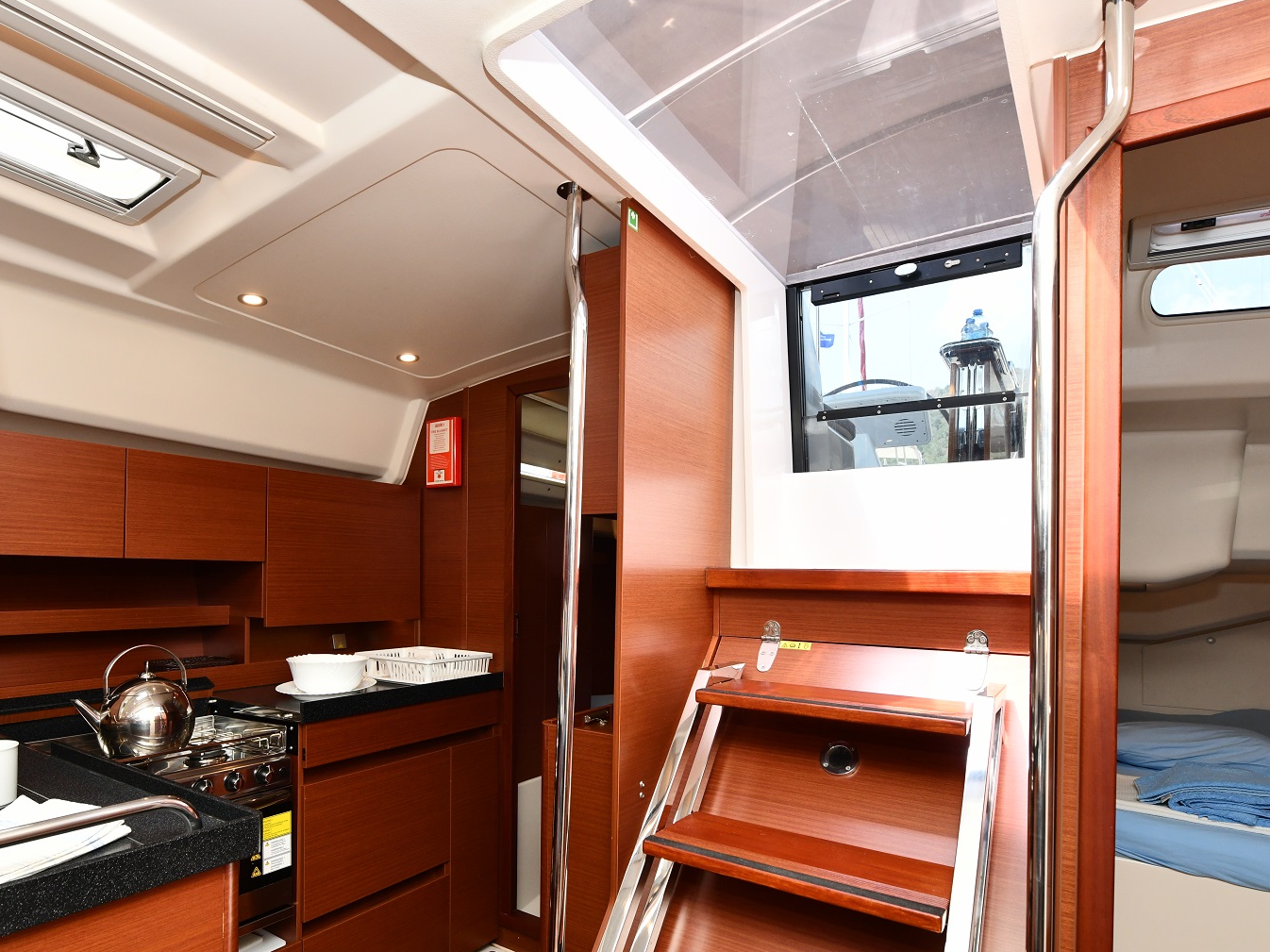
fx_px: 734
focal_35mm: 20
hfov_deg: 81.5
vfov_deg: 65.3
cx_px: 569
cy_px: 573
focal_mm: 14
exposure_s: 1/200
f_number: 5.6
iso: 800
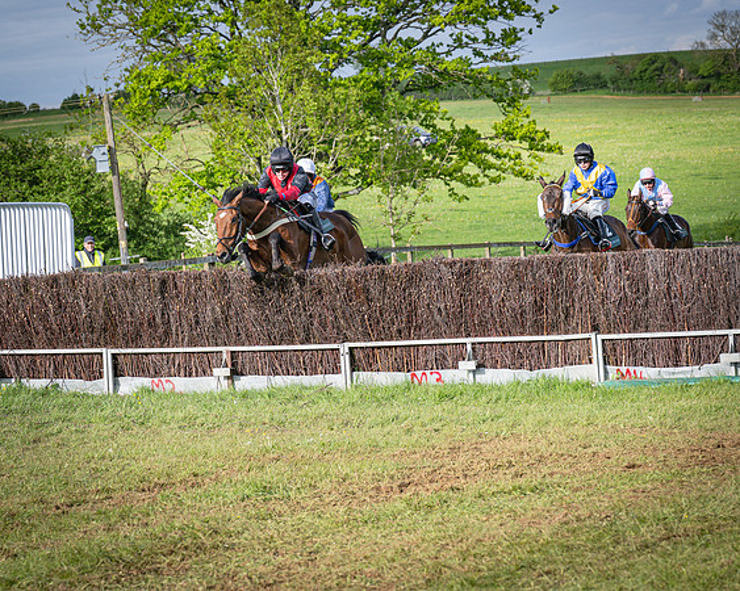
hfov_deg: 16.3
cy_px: 296
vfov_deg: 13.0
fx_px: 2590
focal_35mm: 118
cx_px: 370
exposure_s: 1/2500
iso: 400
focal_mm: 70
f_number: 4
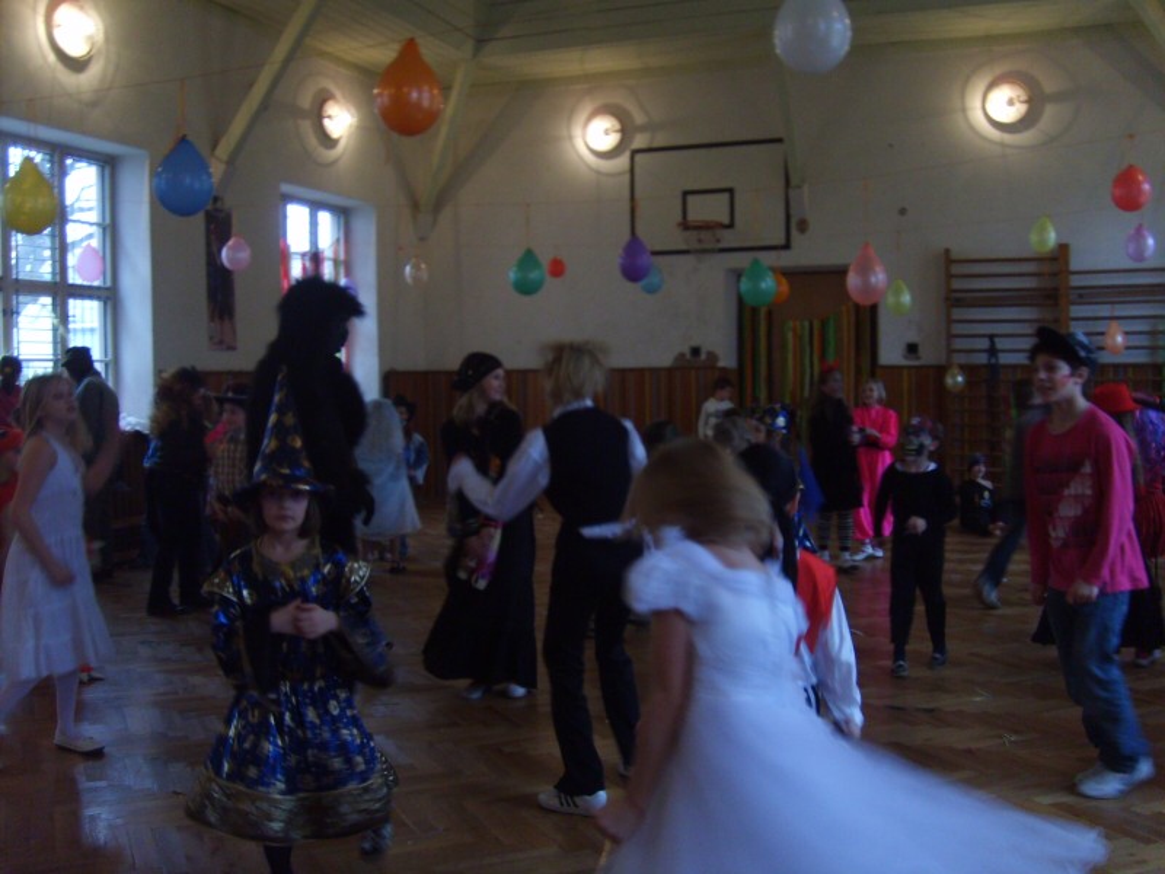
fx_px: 1178
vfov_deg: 40.7
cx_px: 582
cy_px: 437
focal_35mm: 35
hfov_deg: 52.6
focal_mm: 5.8
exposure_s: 1/30
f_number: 2.8
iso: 100
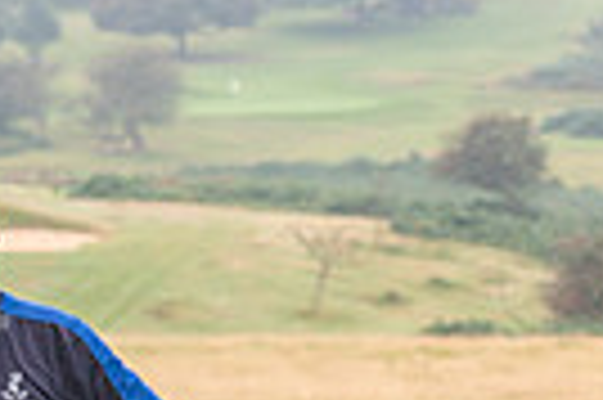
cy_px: 643
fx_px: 5437
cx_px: -261
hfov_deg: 6.3
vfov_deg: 4.2
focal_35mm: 325
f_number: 5.6
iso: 200
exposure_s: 1/125
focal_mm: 75
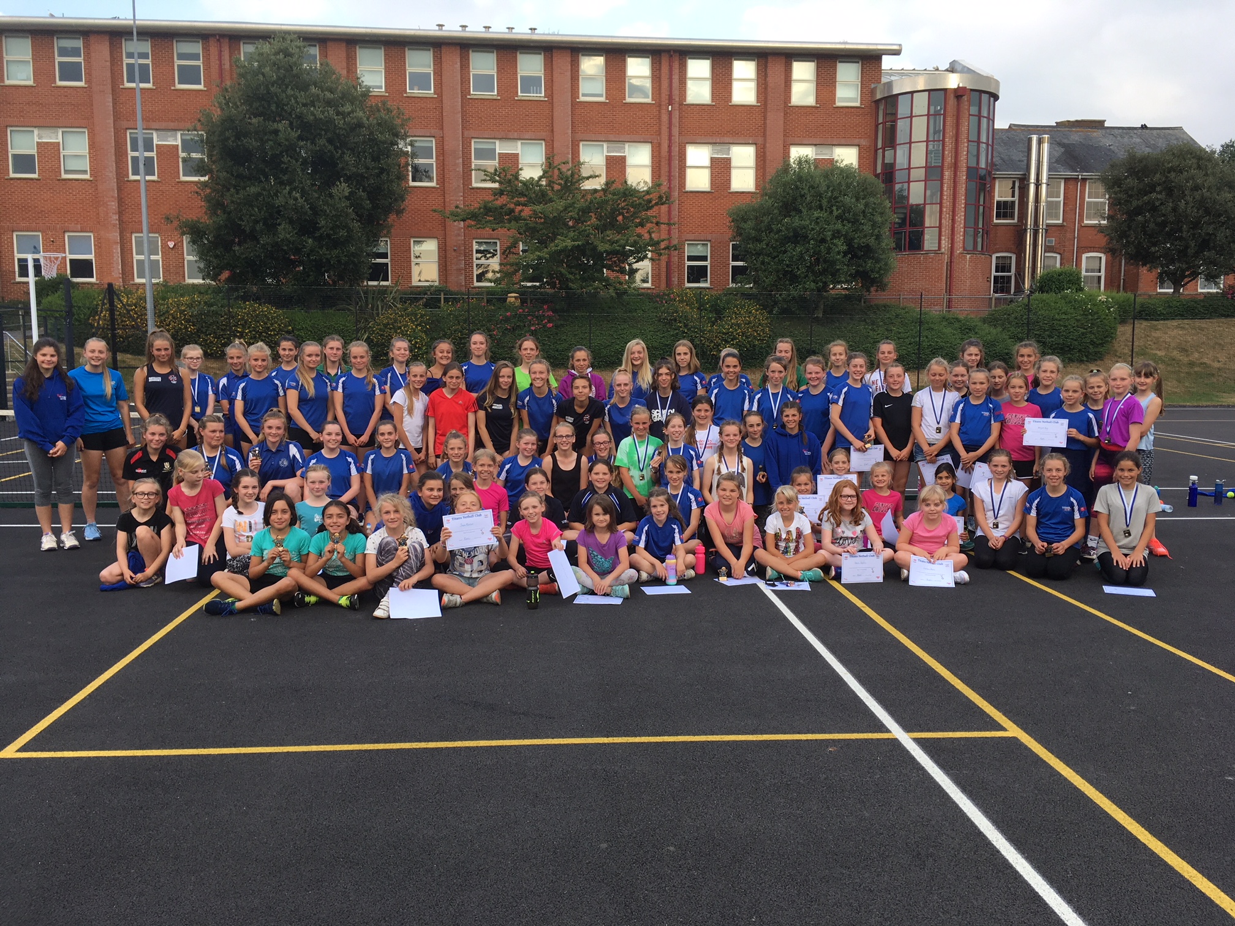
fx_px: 1035
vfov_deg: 48.2
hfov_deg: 61.7
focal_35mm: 29
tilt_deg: -5.9
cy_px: 463
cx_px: 618
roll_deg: -0.2
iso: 25
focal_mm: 4.15
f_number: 2.2
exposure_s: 1/304
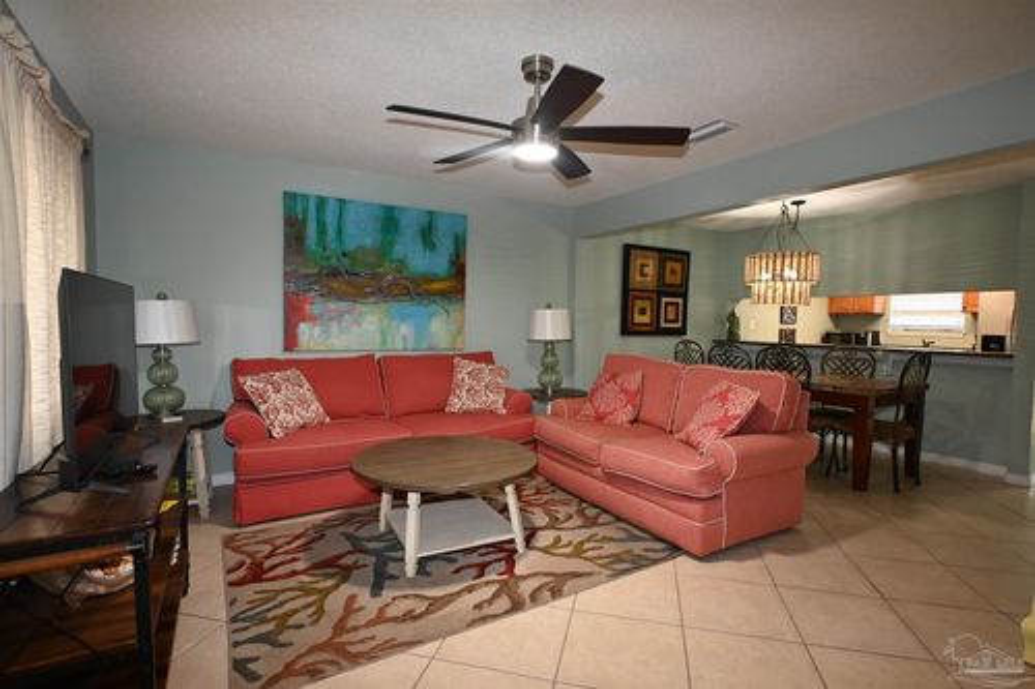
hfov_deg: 90.0
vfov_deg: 67.3
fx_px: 517
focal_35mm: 18
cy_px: 344
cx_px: 518
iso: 900
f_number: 4
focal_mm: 12
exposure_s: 1/60
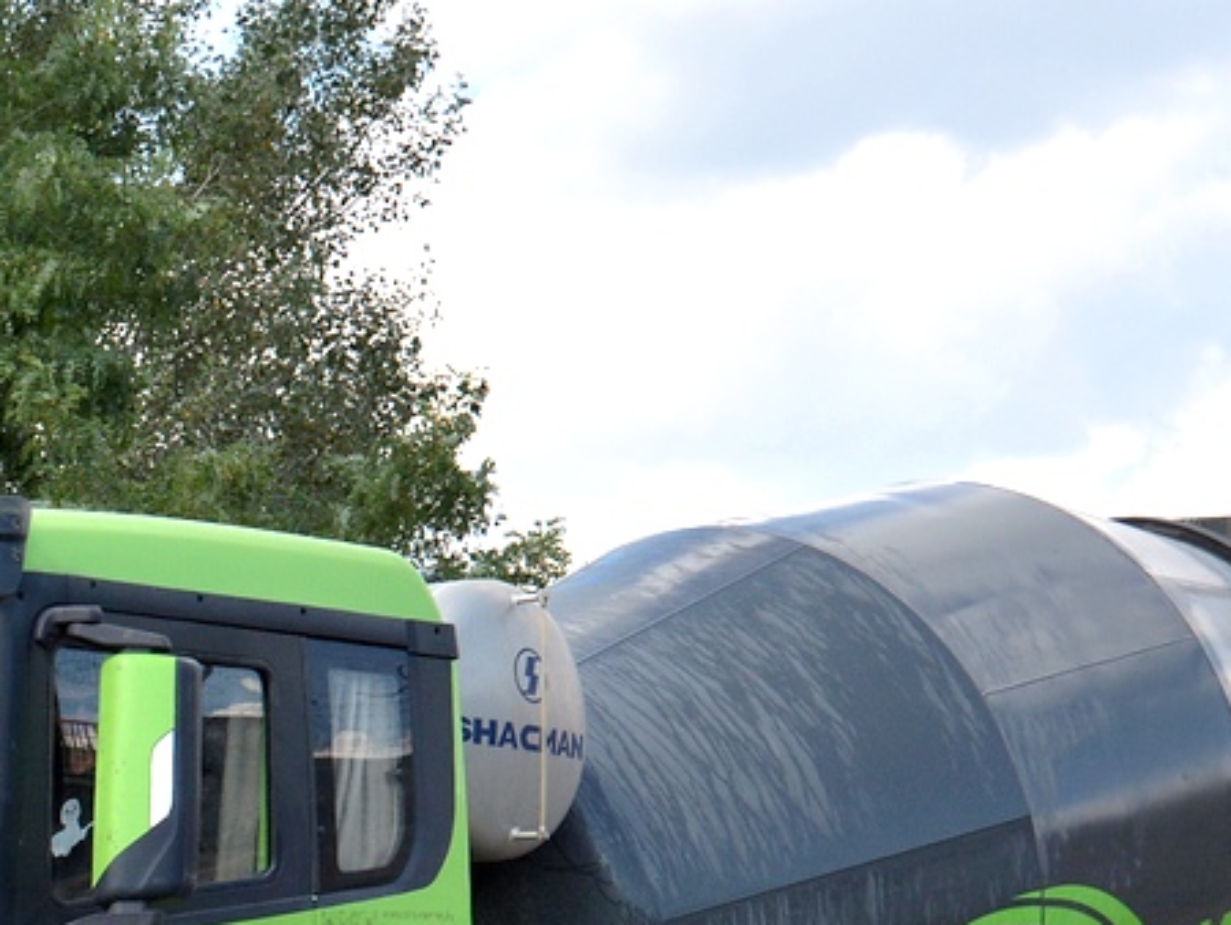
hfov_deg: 15.9
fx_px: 4376
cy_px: 848
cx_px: 326
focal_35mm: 123
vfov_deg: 12.0
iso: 400
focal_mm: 32
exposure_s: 1/1600
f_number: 5.6
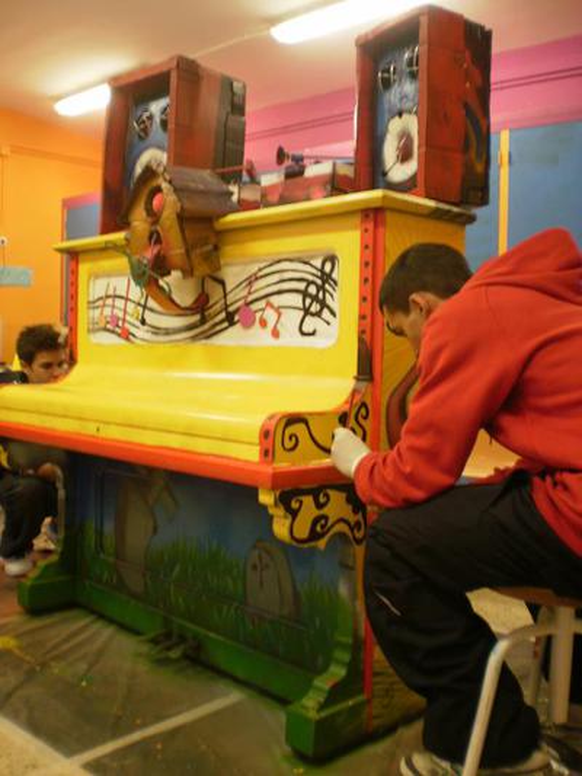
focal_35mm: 36
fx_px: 807
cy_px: 388
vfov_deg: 51.3
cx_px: 291
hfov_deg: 39.7
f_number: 3.1
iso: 125
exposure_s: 1/6
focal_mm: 6.3
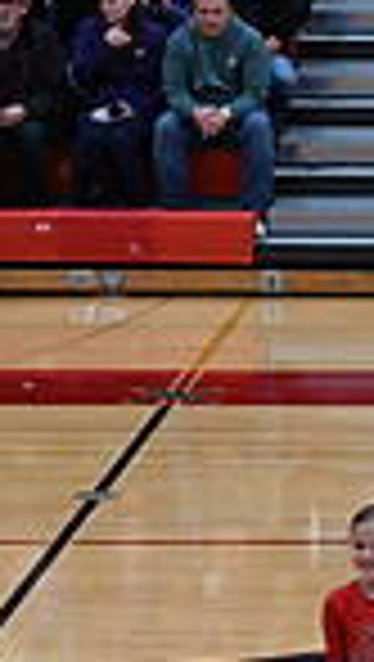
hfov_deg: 3.6
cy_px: 705
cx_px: 1149
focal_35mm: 326
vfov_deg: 6.6
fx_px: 5731
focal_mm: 79
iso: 4000
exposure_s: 1/400
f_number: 4
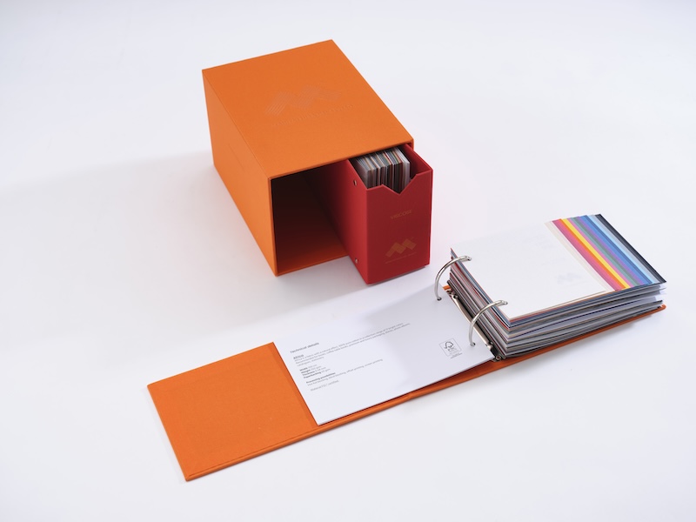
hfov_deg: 34.9
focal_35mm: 55
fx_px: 1106
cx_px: 348
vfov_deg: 26.6
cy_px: 261
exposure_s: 1/125
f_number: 8
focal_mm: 70
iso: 100
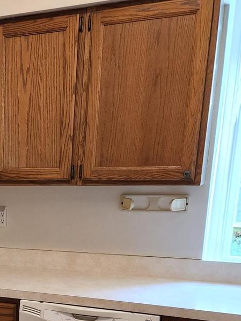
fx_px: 548
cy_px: 300
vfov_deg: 30.9
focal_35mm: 59
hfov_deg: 22.9
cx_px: -44
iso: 250
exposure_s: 1/120
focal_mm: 5.4
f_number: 1.8
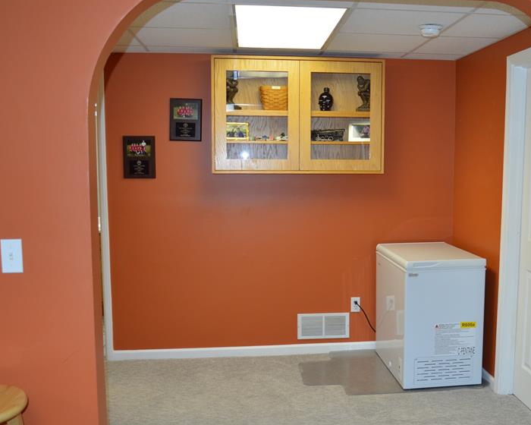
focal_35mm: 37
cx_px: 328
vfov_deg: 40.1
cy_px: 228
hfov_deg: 48.7
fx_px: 581
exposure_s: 1/60
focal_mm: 18
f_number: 3.5
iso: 400
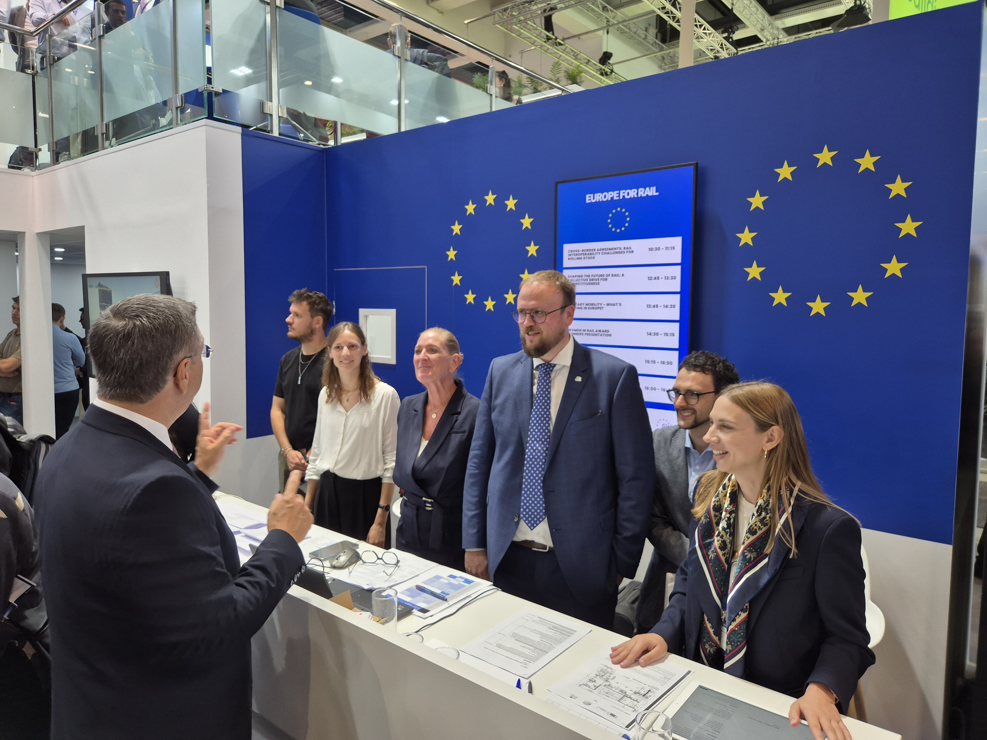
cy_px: 370
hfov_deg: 73.9
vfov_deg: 58.9
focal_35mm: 23
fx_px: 656
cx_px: 494
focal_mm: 5.4
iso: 80
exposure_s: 1/100
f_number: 1.8
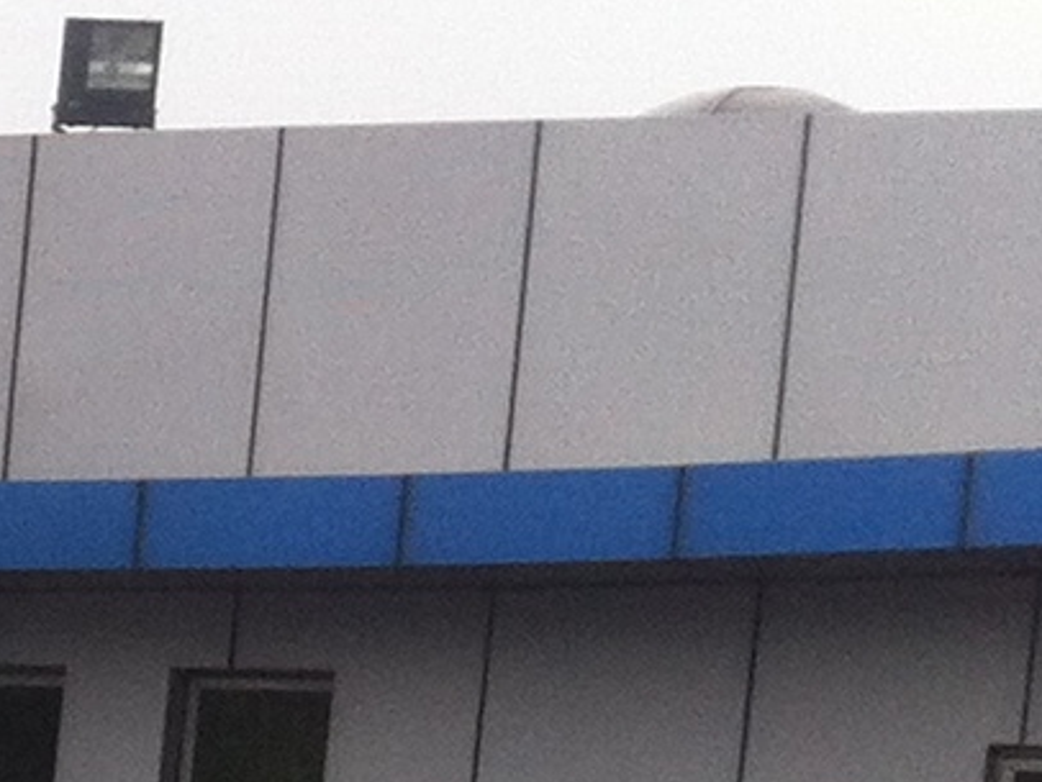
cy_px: 2064
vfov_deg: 6.3
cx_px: -1684
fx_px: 6717
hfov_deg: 8.0
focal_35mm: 223
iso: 80
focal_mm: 3.85
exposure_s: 1/279
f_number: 2.8
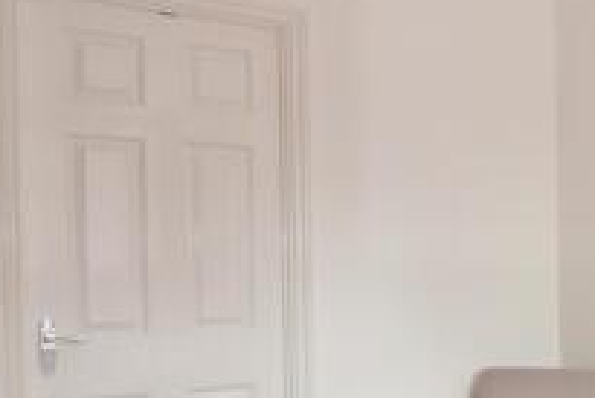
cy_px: 266
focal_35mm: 48
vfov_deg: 27.9
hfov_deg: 30.1
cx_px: 821
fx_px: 794
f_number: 5.6
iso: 400
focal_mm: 10
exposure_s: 1/60
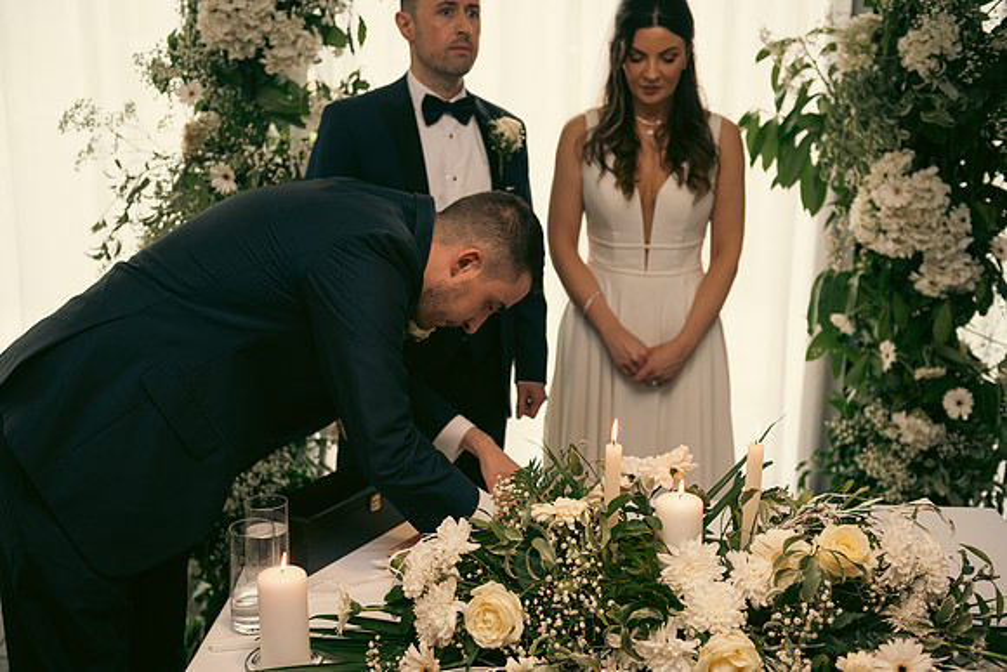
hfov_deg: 43.6
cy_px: 336
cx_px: 504
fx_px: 1259
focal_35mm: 45
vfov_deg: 29.9
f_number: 3.5
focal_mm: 45
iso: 640
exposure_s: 1/160
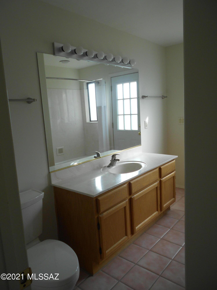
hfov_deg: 53.1
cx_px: 108
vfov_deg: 67.3
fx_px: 217
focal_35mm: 26
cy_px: 145
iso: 80
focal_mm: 4.6
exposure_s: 1/160
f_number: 3.2
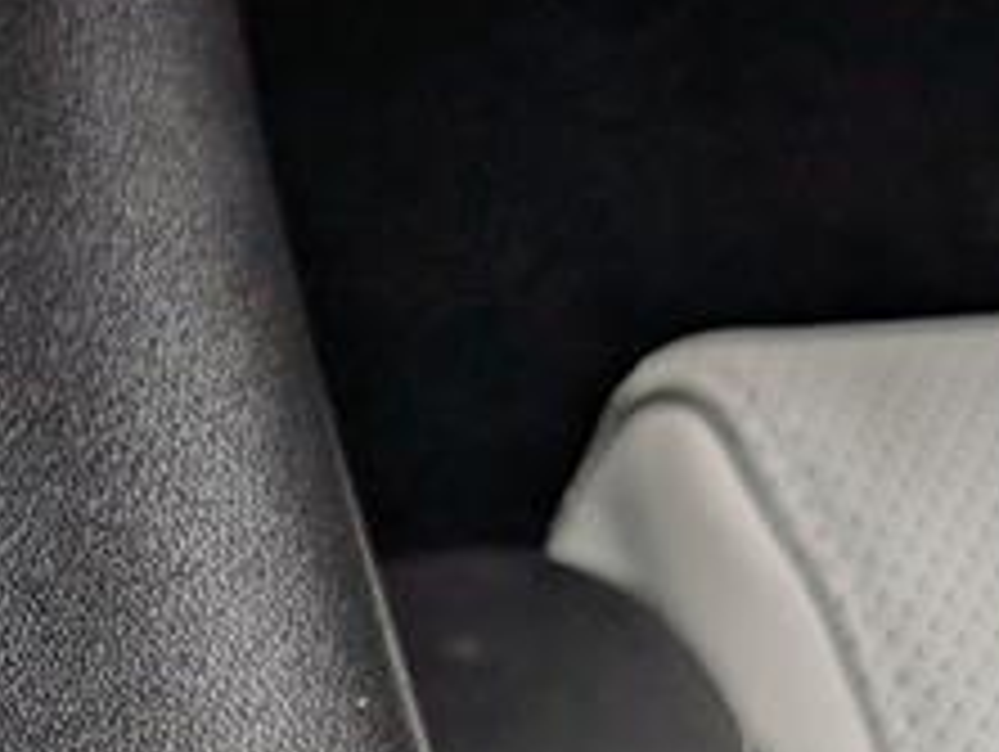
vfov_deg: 10.3
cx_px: -374
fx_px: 4074
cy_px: 955
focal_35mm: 141
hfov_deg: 13.4
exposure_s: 1/278
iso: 25
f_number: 1.68
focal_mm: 6.9
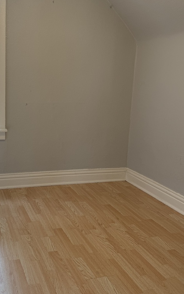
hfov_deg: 34.3
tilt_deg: -9.2
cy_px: 123
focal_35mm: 36
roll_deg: -1.5
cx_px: 37
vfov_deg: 53.7
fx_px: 289
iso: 80
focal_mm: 6.76
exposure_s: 1/258
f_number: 1.78
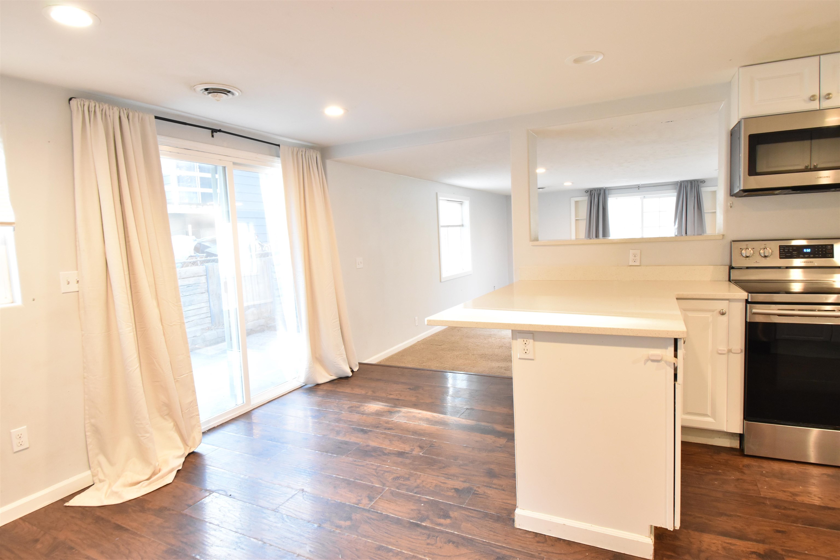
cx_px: 420
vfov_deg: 63.2
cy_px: 280
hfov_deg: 85.4
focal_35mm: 20
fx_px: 455
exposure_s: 1/13
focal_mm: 13
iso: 1600
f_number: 8
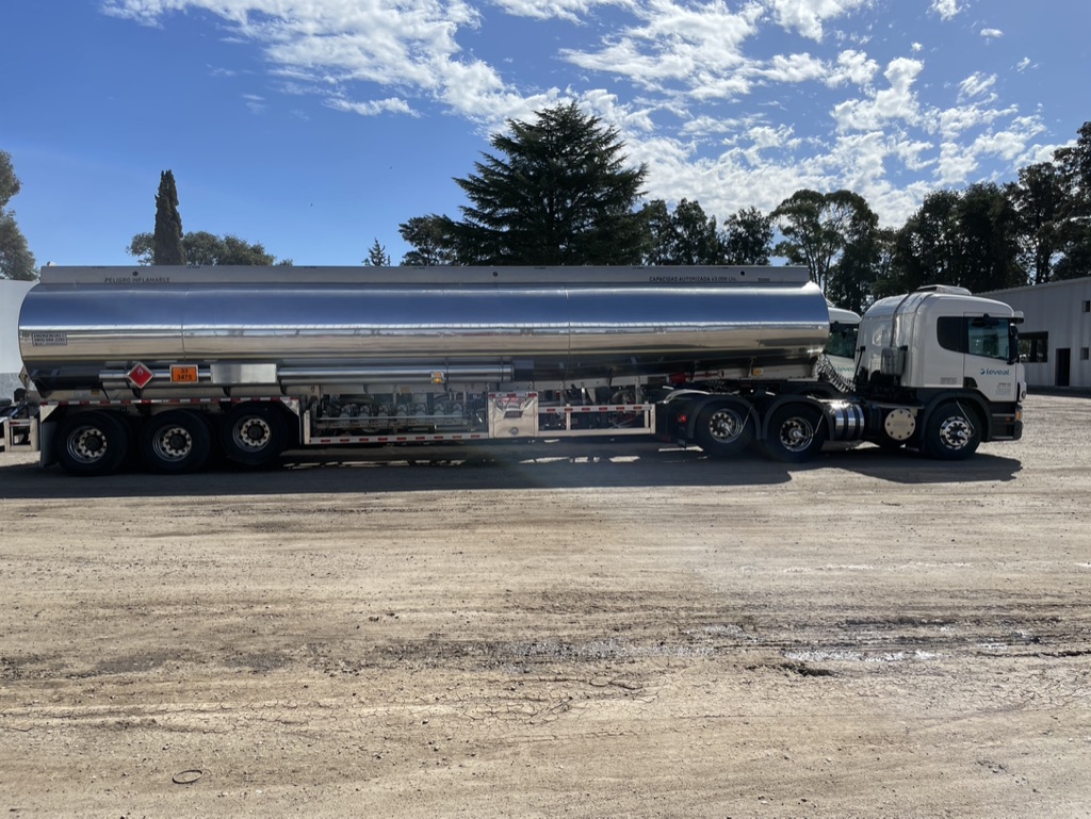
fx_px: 820
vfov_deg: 53.1
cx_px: 546
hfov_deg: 67.3
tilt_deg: -2.3
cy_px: 410
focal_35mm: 26
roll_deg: +0.4
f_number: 1.6
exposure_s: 1/5051
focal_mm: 4.2
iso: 32
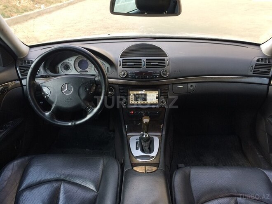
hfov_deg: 61.7
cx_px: 136
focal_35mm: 29
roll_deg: +0.9
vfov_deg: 48.2
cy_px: 102
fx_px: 228
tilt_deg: -26.4
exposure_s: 1/33
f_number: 2.2
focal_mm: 4.15
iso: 32
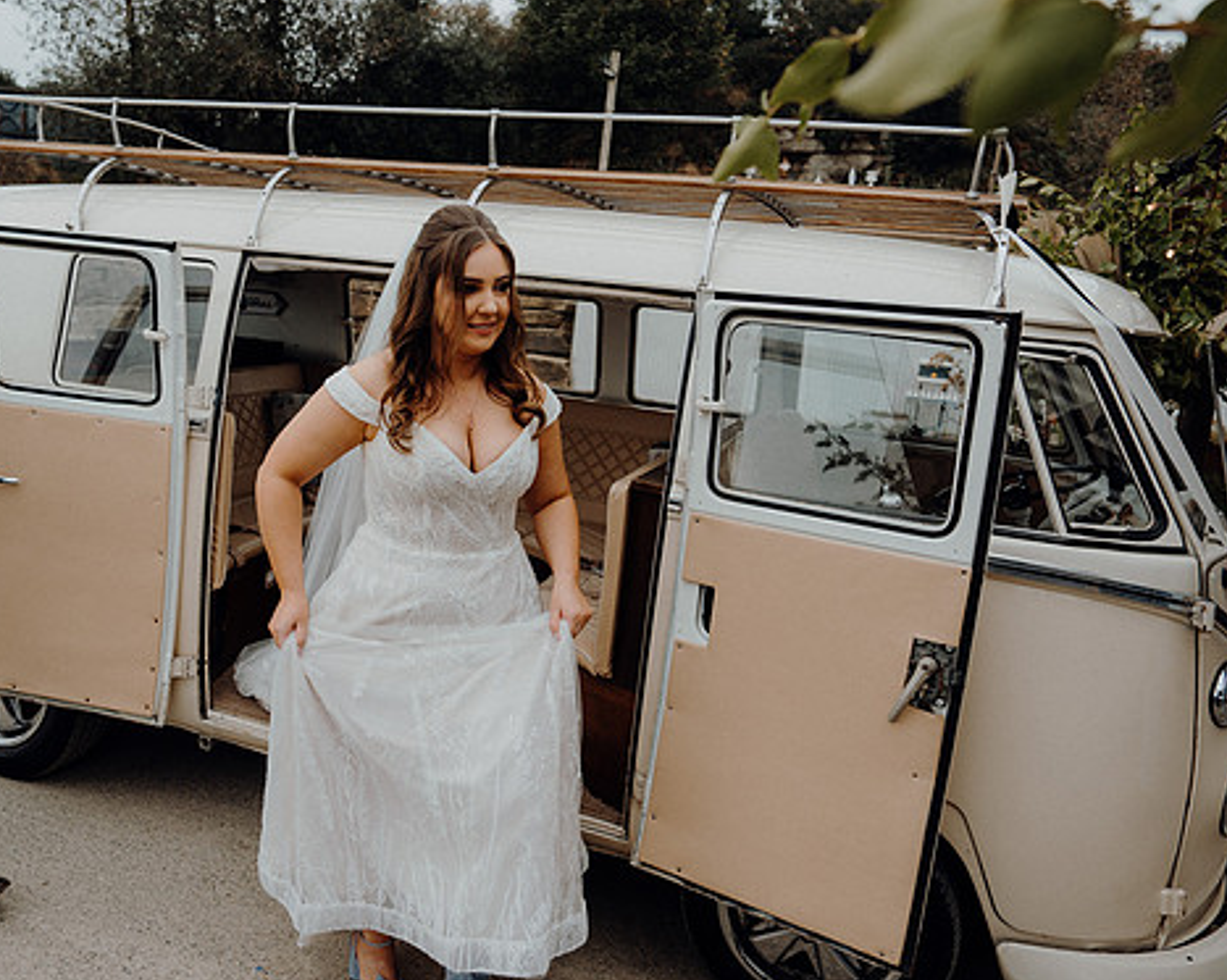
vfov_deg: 51.5
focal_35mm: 28
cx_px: 536
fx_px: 1016
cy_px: 487
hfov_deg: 62.0
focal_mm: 24
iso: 125
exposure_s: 1/200
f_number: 3.5
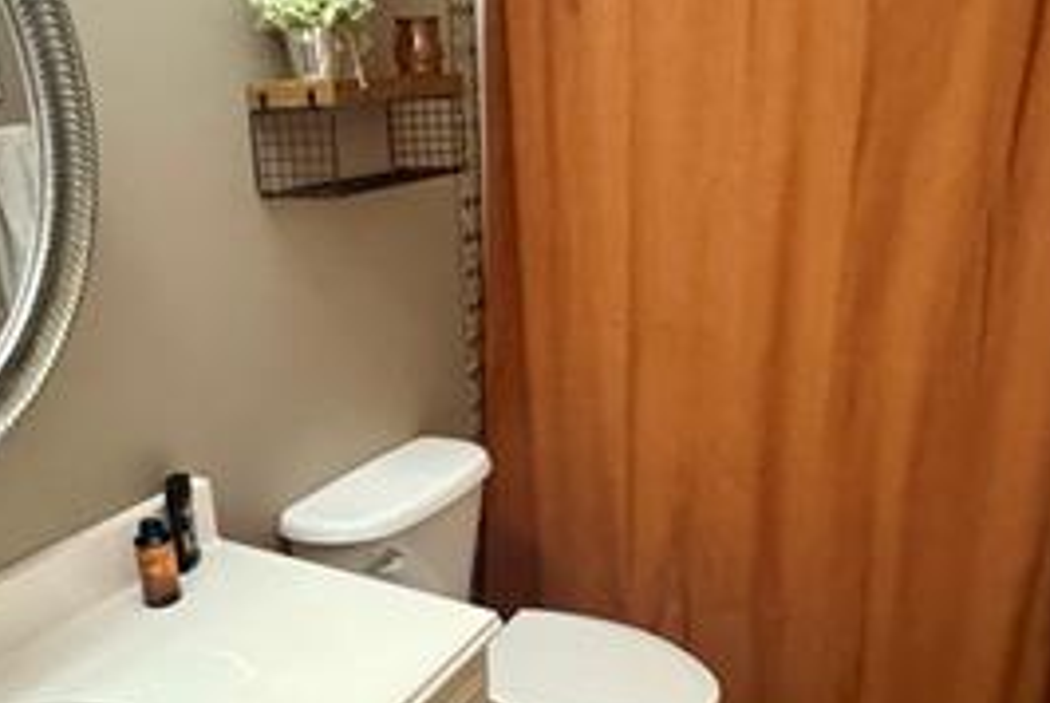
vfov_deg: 37.8
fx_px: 1022
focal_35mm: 35
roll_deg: +2.9
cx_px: 482
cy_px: 430
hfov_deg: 54.3
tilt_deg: -19.2
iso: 1250
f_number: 2.2
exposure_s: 1/40
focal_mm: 2.22
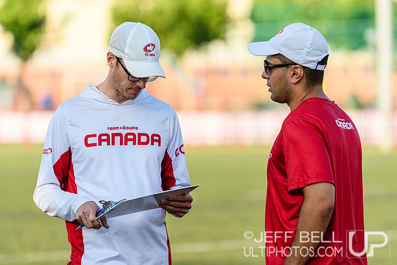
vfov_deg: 4.6
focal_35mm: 300
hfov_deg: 6.9
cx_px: 198
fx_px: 3309
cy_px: 132
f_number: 3.2
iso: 100
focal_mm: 200
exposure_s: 1/1000
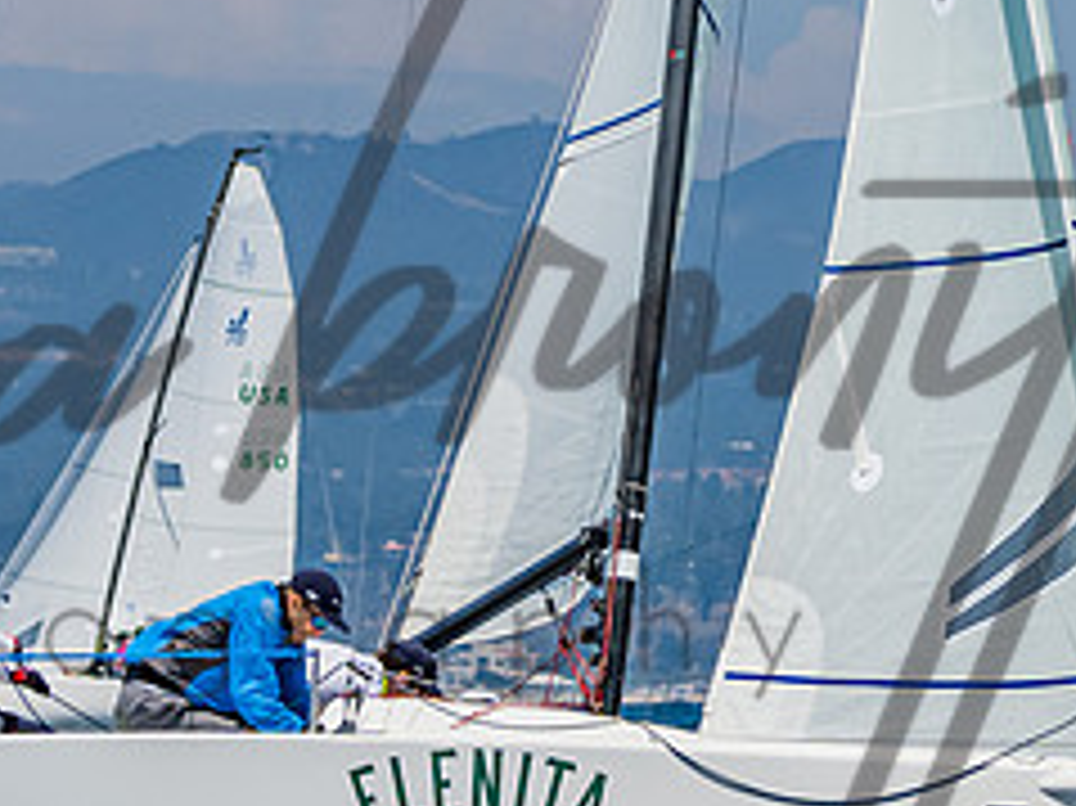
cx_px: 930
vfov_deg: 2.9
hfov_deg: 3.8
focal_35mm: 516
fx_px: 16031
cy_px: 51
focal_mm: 116
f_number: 6.3
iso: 400
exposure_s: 1/2500
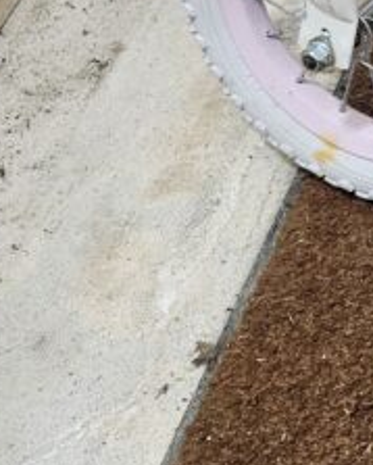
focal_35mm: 103
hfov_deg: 13.1
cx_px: 736
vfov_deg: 17.5
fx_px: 1418
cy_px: -123
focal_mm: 5.4
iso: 800
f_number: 1.8
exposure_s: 1/120
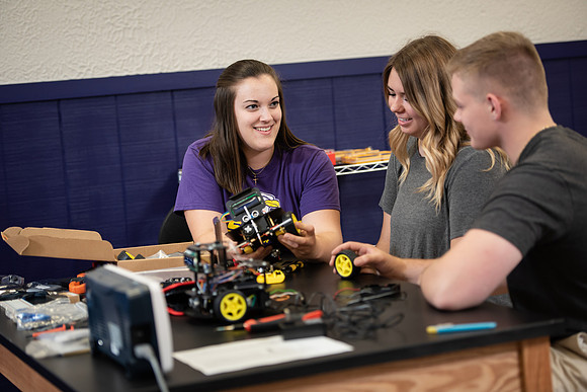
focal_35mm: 95
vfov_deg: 14.4
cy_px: 196
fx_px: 1549
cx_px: 294
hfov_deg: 21.5
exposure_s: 1/200
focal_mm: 95
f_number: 3.2
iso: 640
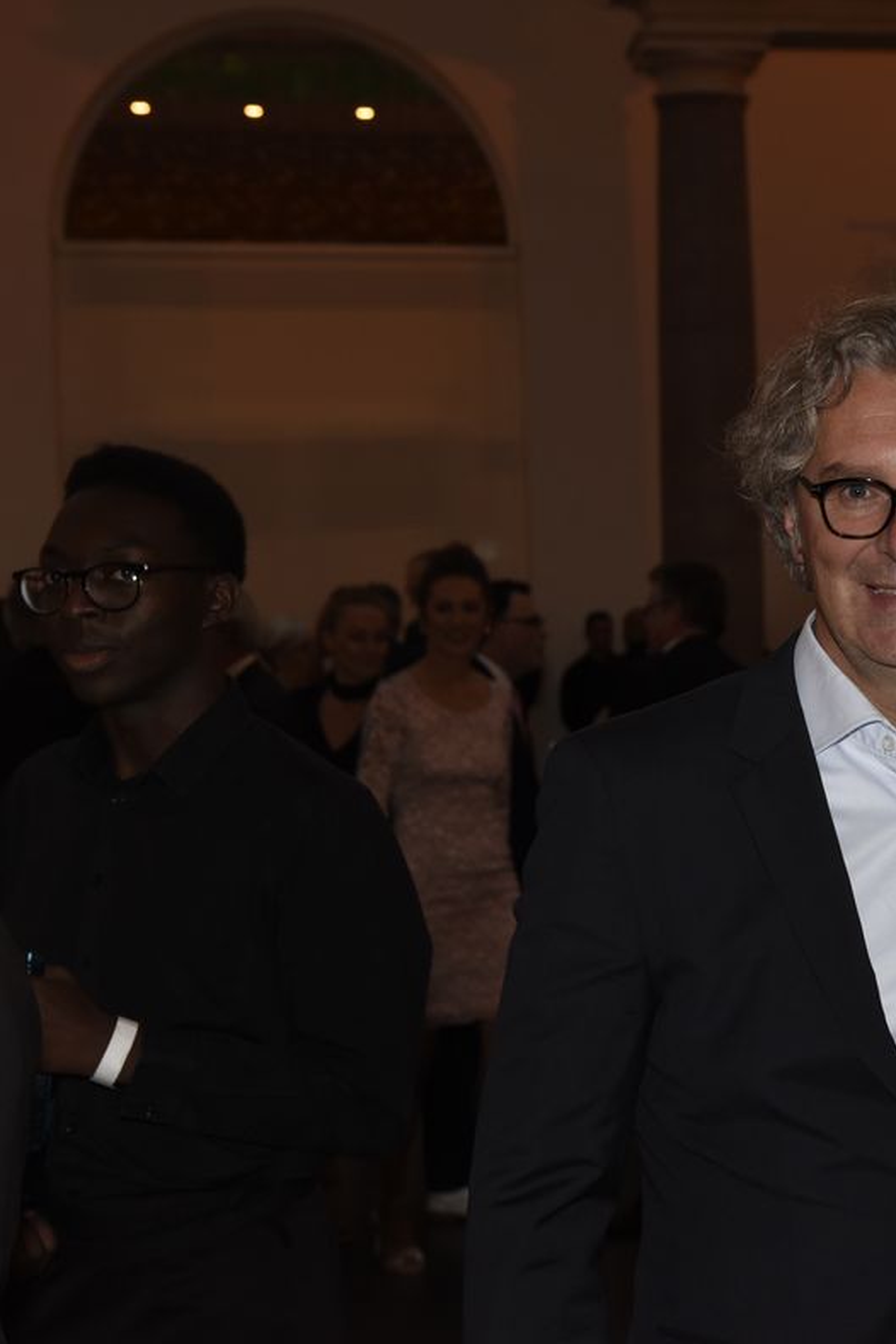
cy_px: 676
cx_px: 938
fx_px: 2949
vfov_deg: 25.7
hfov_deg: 16.8
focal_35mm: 79
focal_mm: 52
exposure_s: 1/80
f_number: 5.6
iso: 1250
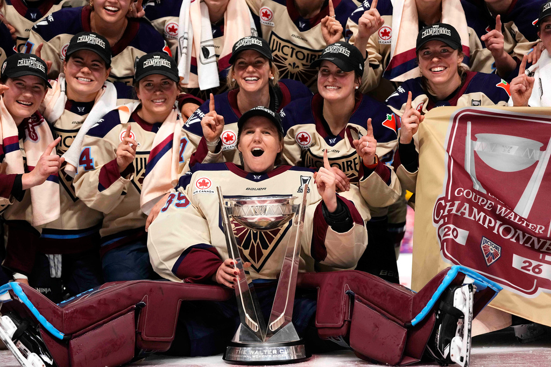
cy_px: 184
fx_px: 1974
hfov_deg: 15.9
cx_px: 276
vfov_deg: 10.6
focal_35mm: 129
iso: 3200
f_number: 2.8
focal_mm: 129
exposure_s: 1/2500
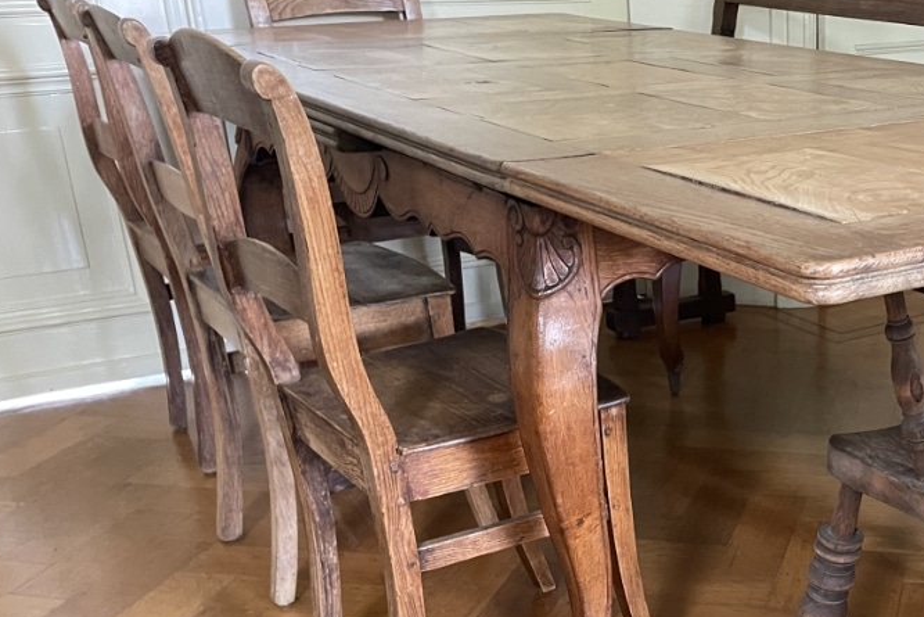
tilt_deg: -24.6
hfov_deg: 37.7
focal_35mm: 49
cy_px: 498
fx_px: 1258
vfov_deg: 27.0
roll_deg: -0.3
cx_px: 828
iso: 500
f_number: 1.6
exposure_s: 1/49
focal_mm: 4.2
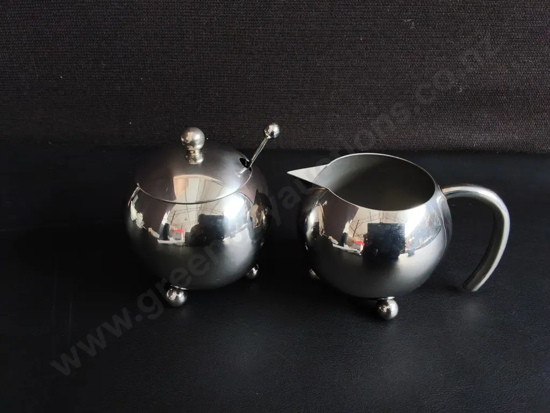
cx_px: 275
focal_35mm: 27
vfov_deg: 51.4
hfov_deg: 65.3
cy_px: 206
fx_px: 429
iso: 125
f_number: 2
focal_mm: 2.87
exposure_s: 1/100
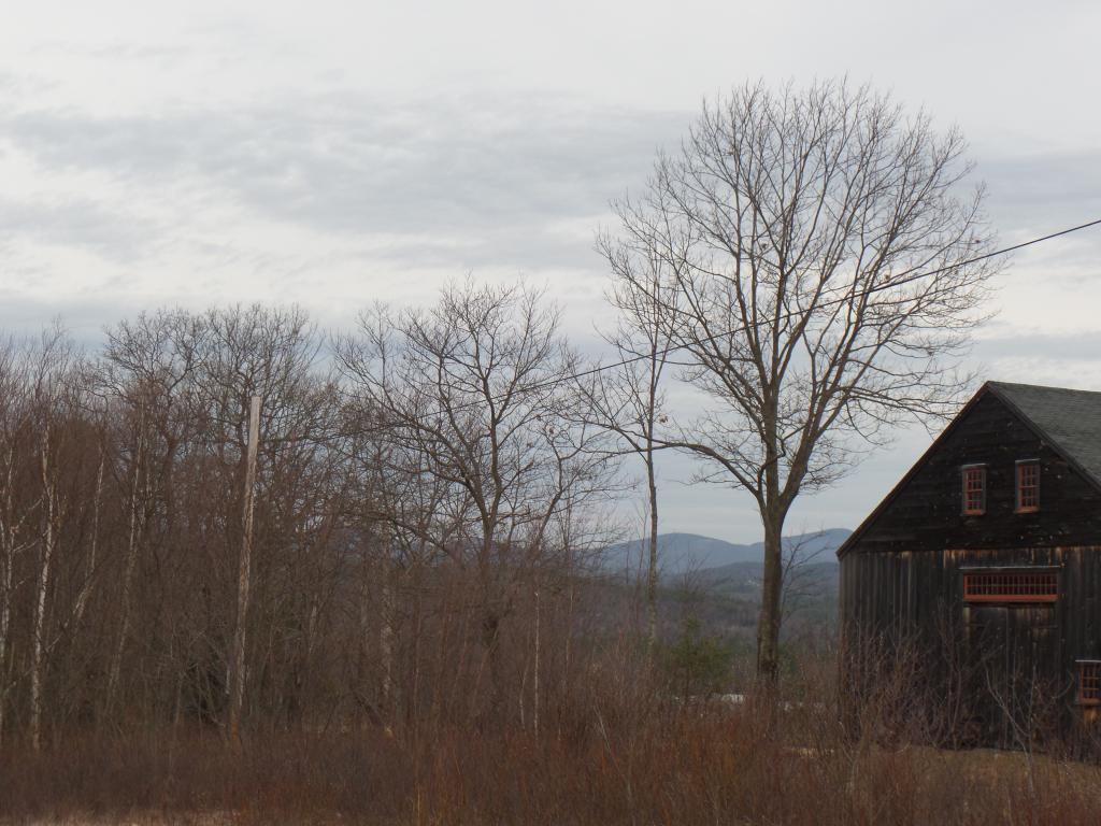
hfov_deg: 30.3
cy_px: 413
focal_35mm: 64
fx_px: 2036
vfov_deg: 22.9
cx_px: 550
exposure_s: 1/750
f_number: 3.6
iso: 100
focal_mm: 11.4
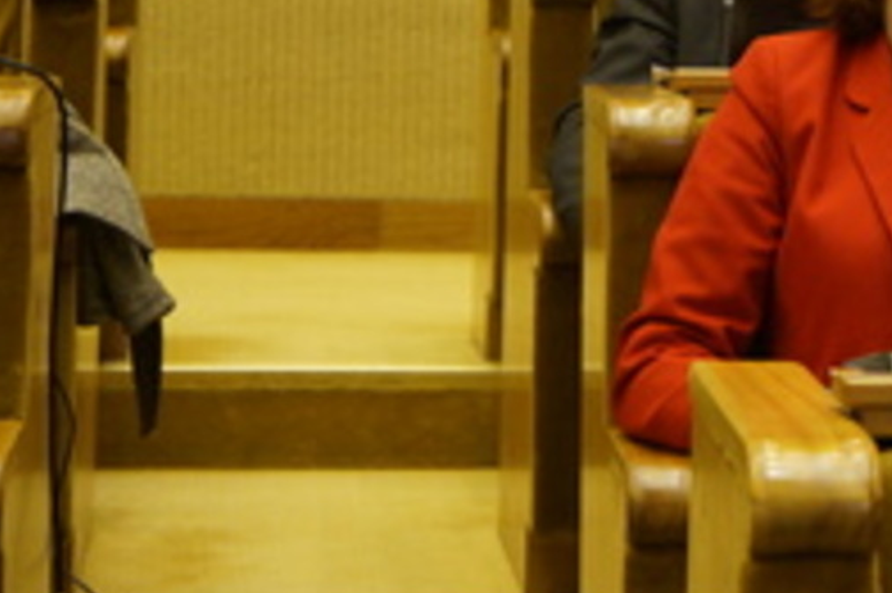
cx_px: 869
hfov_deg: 13.0
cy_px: -119
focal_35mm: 156
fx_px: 3868
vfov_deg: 8.7
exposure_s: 1/50
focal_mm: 41
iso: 1600
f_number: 4.5
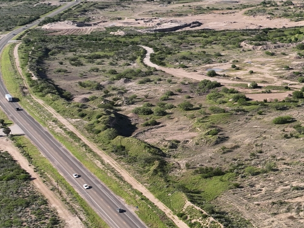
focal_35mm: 69
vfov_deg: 21.3
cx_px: 410
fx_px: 606
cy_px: 119
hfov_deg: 24.1
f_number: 2.8
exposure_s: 1/80
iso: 100
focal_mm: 12.29
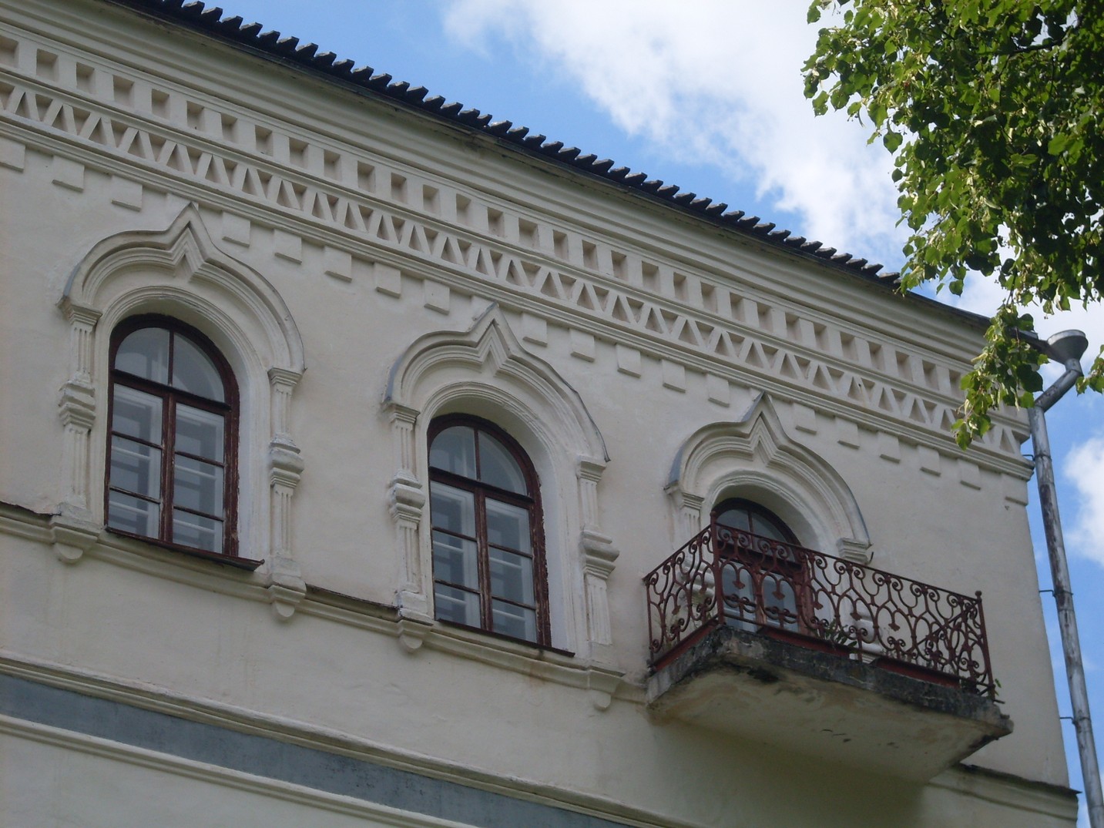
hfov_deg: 19.1
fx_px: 3285
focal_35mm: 103
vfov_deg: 14.4
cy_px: 414
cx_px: 552
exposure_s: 1/500
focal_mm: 17.1
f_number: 4.8
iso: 80
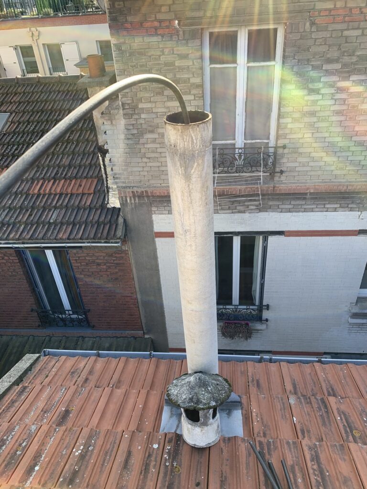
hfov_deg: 53.1
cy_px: 244
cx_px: 184
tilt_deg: -35.5
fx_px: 368
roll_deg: +5.3
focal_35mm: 26
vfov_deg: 67.3
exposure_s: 1/265
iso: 25
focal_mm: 4.25
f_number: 1.8
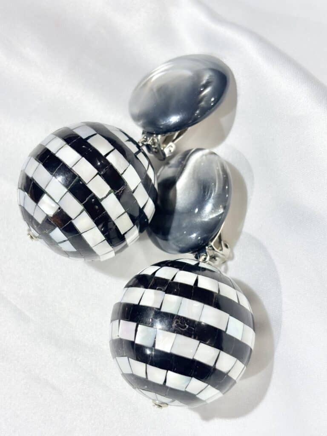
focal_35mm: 52
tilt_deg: -67.2
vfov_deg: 36.8
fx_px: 655
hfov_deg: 28.0
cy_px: 218
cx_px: 164
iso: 32
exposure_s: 1/170
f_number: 1.6
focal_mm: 5.96
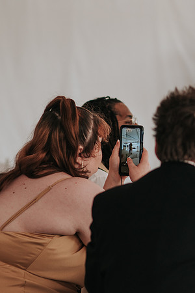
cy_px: 146
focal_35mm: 191
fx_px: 1554
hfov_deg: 7.1
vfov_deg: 10.8
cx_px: 209
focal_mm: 85
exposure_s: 1/200
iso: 400
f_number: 2.5
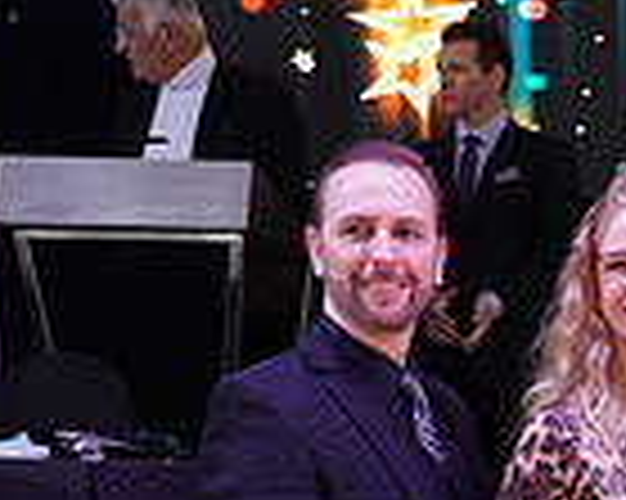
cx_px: 1045
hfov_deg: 13.3
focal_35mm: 133
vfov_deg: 11.2
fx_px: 2462
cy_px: 714
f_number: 4.5
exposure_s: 1/160
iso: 1600
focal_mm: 34
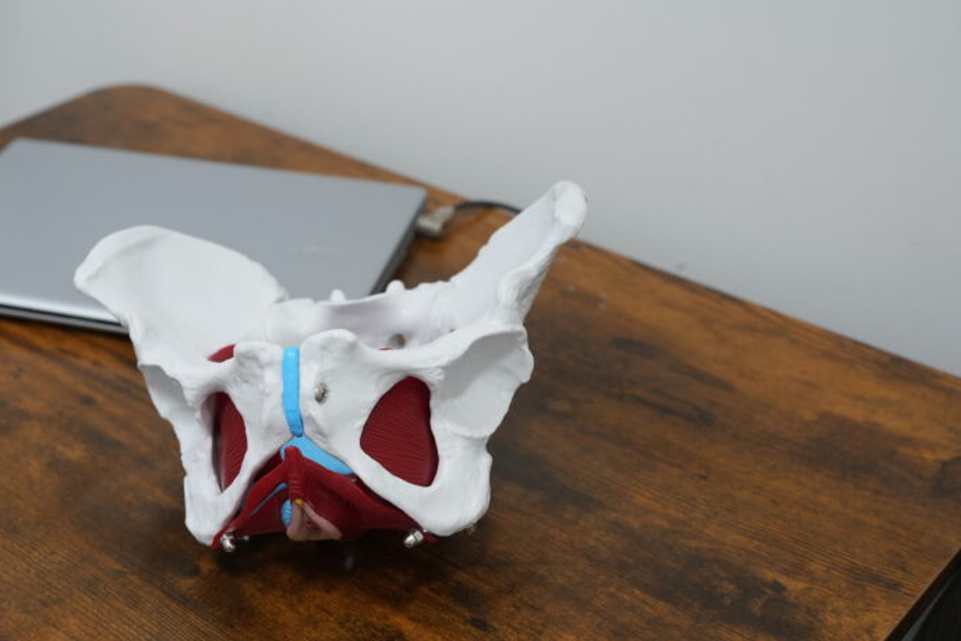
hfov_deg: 37.6
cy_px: 381
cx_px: 294
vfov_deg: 26.0
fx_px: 1389
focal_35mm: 52
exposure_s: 1/160
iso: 640
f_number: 4
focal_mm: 35
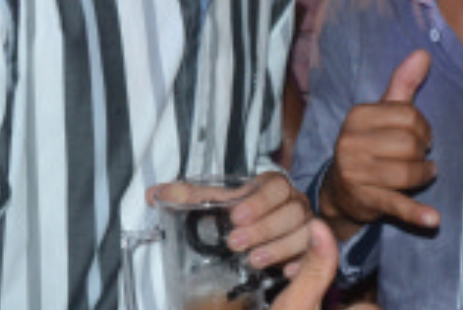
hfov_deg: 19.3
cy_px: -55
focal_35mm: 105
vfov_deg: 12.8
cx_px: 336
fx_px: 1352
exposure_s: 1/60
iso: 1600
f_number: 3.8
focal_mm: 22
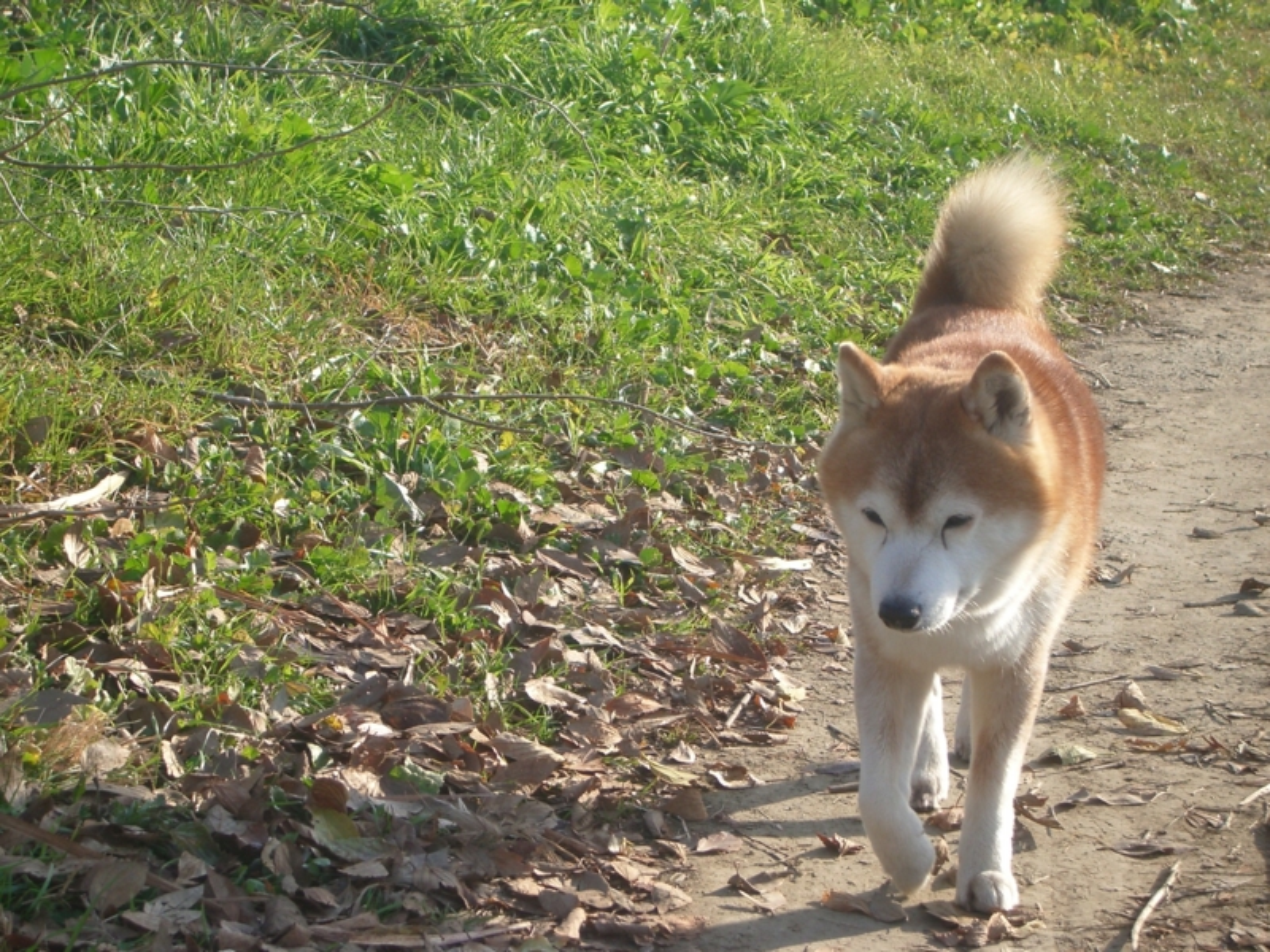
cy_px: 476
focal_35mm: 88
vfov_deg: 16.8
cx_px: 635
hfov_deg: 22.3
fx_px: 3229
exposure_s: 1/250
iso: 80
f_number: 4.4
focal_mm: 14.6
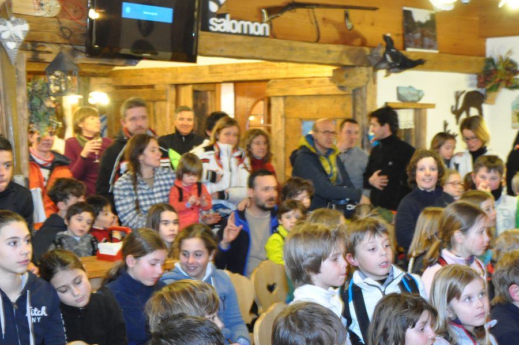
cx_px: 334
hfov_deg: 31.3
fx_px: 922
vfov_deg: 21.1
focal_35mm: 64
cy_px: 236
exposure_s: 1/15
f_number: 3.8
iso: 1600
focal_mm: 24
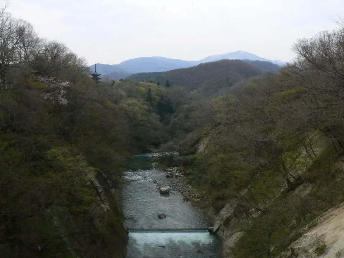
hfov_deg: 51.4
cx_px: 172
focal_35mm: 36
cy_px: 129
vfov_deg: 39.7
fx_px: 358
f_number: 5.6
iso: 80
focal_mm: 6
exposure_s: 1/250
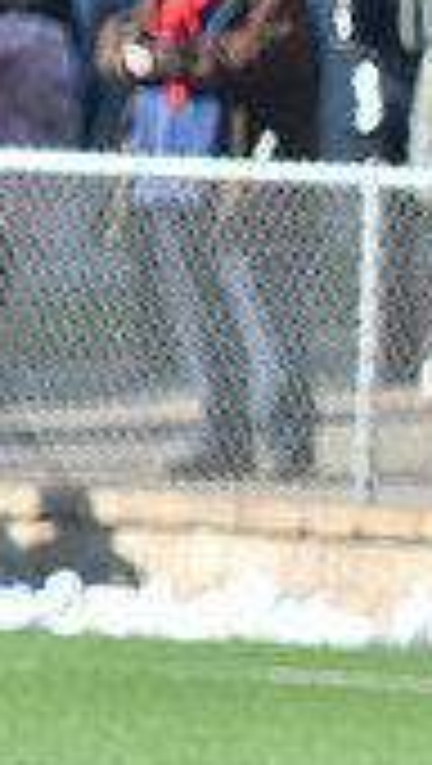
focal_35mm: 1610
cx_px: 1220
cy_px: -2
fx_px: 32689
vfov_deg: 1.3
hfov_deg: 0.8
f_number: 7.1
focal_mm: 300
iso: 800
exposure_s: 1/2000
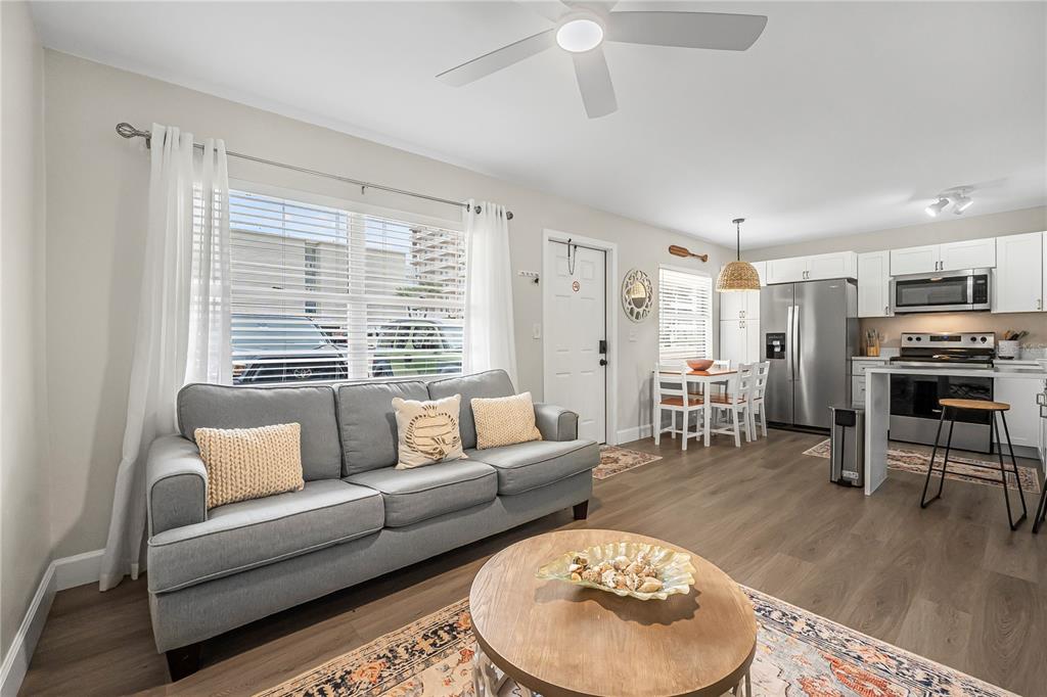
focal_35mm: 15
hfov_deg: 100.4
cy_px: 348
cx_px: 524
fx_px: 436
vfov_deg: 77.3
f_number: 9
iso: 320
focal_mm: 10
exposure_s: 1/25
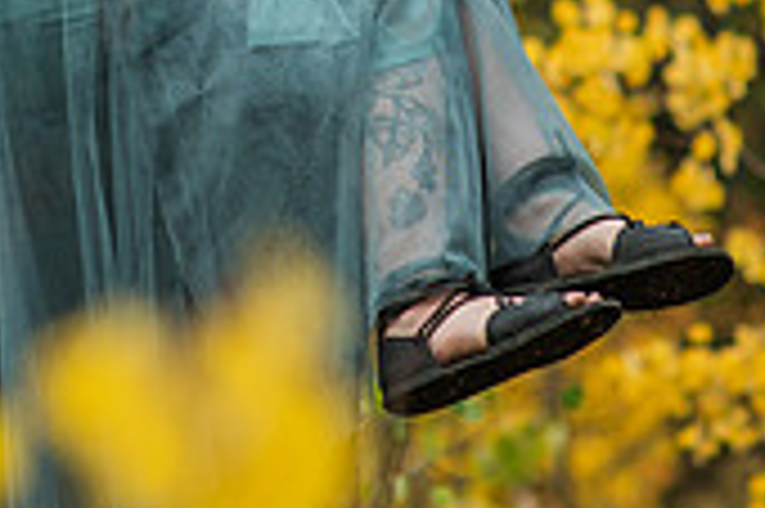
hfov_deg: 7.1
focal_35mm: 290
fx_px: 6156
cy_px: -139
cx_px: 220
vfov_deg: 4.7
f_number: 2.2
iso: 320
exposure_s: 1/320
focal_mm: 85
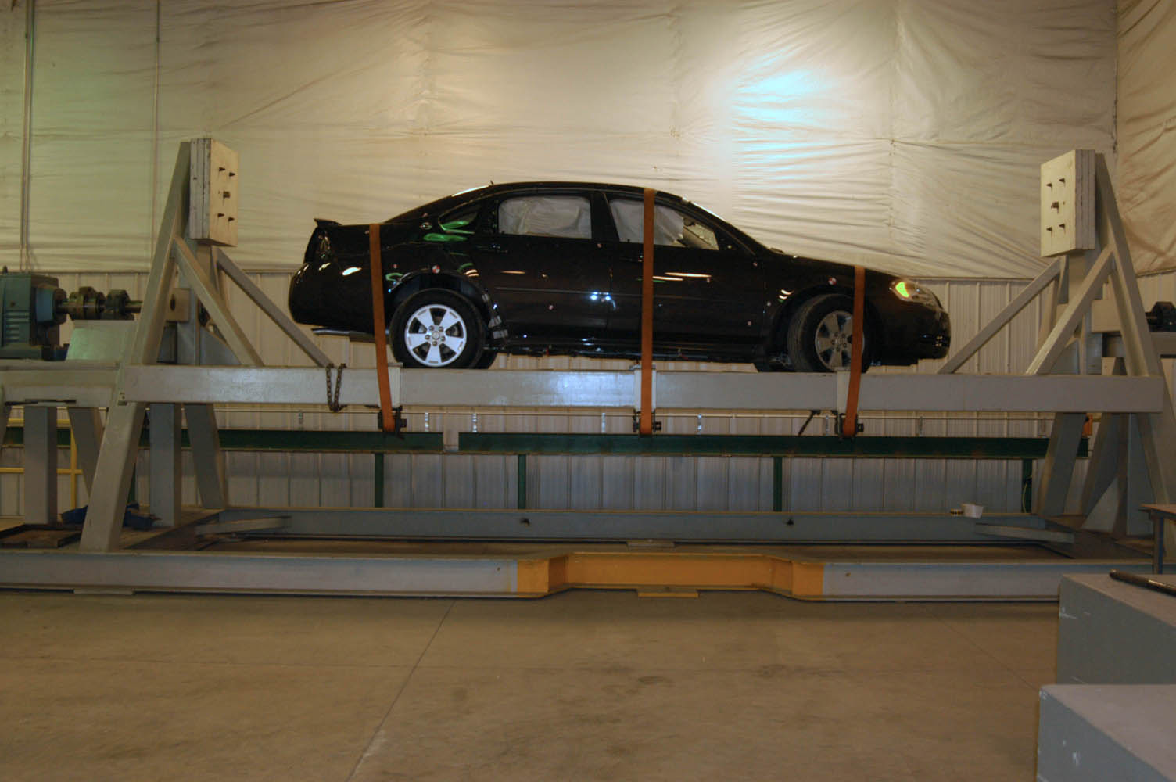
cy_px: 391
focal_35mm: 39
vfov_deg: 34.1
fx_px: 1273
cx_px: 588
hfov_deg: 49.6
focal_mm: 26
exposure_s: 1/60
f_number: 4.5
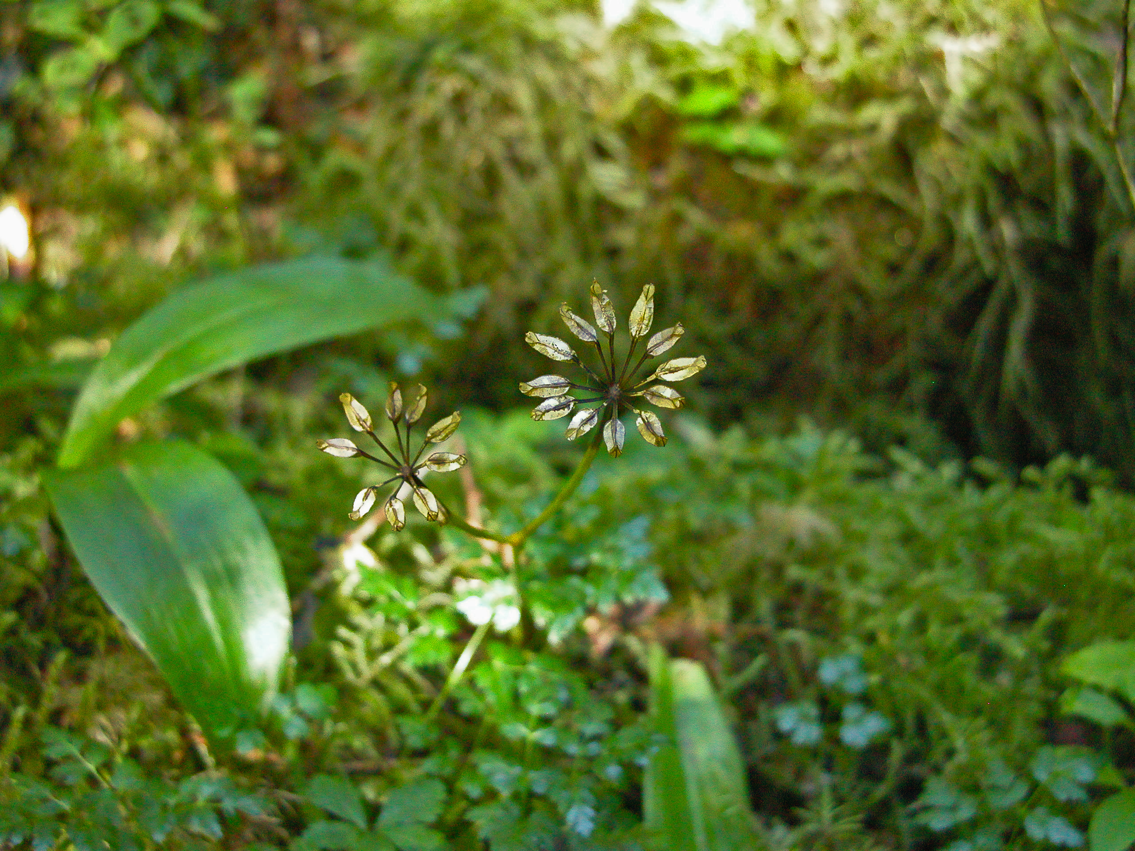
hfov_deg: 31.2
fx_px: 2033
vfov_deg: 23.7
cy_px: 426
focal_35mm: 62
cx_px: 568
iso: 800
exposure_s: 1/37
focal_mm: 15.7
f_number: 3.2
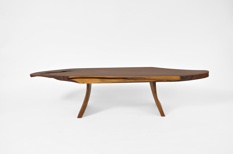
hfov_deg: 49.6
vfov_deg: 34.1
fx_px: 252
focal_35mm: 39
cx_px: 116
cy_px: 77
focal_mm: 26
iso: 400
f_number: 5.6
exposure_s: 1/125
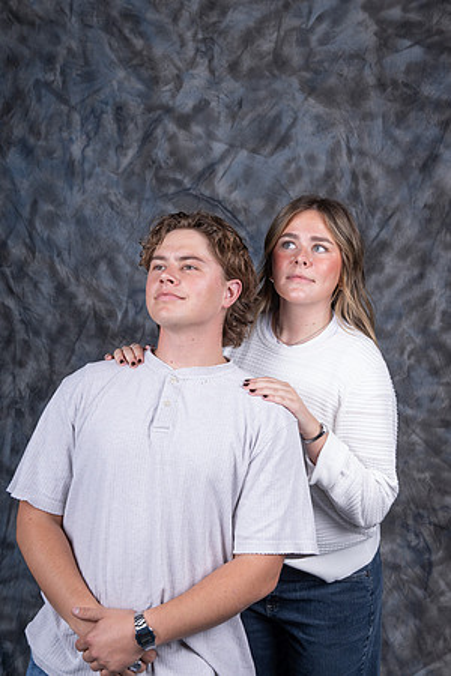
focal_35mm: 48
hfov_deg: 28.1
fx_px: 902
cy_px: 338
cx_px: 226
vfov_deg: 41.1
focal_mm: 48
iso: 100
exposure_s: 1/200
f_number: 8
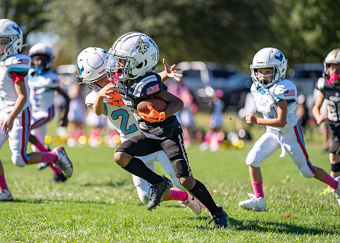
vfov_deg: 6.2
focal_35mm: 232
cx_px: 141
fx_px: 2241
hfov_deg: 8.7
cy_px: 125
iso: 100
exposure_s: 1/2000
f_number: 2.8
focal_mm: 200
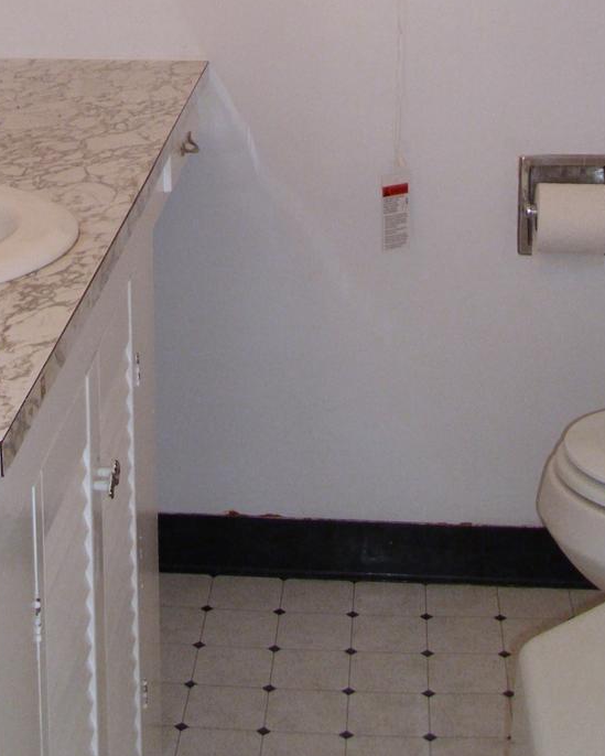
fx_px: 1857
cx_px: 93
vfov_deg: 22.2
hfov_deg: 18.3
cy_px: 8
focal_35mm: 83
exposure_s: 1/60
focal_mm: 6.36
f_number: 3
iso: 200
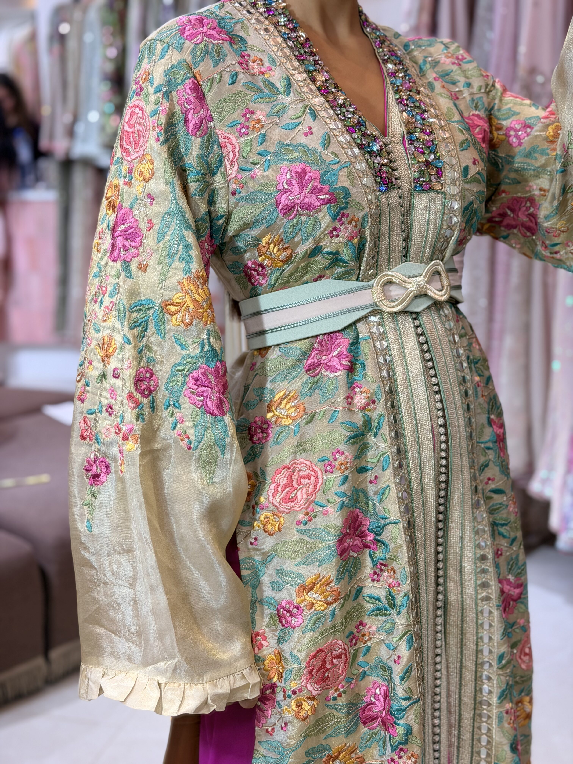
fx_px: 1059
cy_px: 382
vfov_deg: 39.7
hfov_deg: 30.3
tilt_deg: -12.8
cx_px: 286
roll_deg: +2.1
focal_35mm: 48
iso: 50
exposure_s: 1/100
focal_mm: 6.76
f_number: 1.78
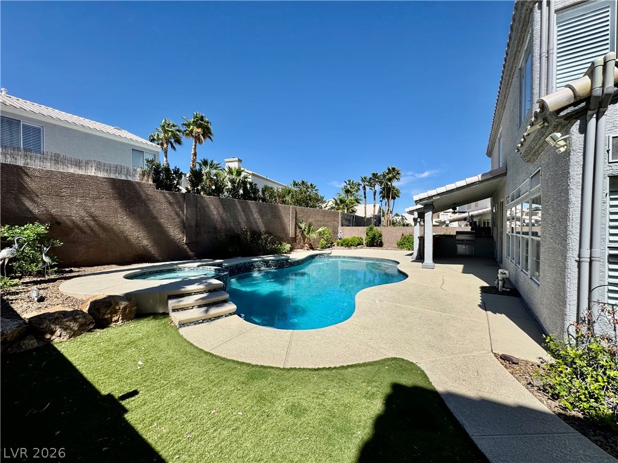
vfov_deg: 85.7
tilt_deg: -1.1
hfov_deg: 102.1
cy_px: 232
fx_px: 250
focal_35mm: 14
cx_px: 309
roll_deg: +0.8
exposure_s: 1/2770
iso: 50
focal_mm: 2.22
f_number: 2.2
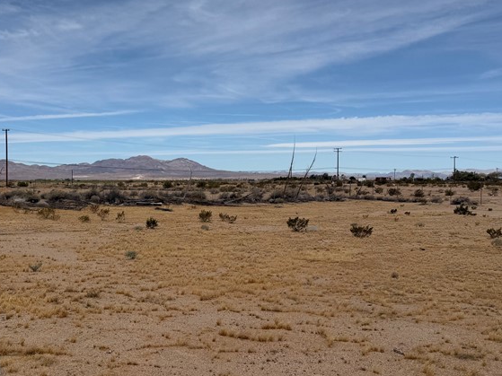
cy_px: 194
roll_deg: +1.8
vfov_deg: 32.9
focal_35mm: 44
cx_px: 173
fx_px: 638
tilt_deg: -1.0
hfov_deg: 42.5
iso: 80
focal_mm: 6.76
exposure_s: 1/11905
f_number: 1.78
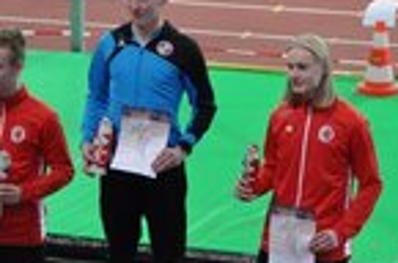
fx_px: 2195
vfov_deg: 6.9
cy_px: 159
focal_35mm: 199
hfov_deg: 10.4
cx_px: 198
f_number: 5.3
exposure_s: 1/50
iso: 800
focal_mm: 48
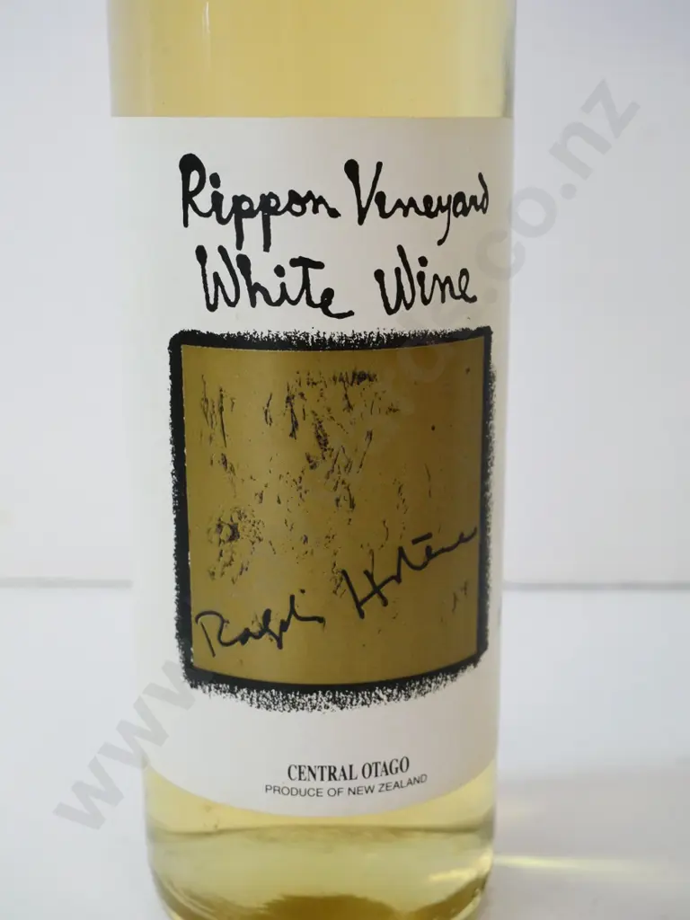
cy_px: 460
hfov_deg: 31.5
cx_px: 345
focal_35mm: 46
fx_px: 1223
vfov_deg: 41.2
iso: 3200
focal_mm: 23
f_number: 6.3
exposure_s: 1/125
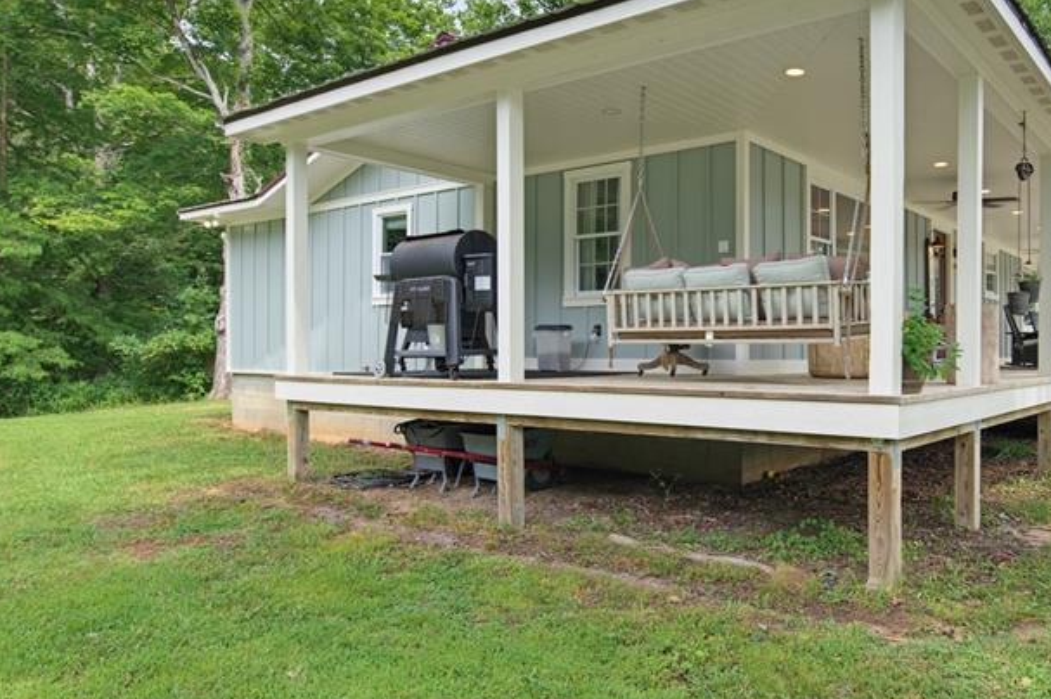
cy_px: 339
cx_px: 705
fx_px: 788
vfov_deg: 47.9
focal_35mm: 27
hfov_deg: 65.5
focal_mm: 16
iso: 200
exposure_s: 1/60
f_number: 6.3
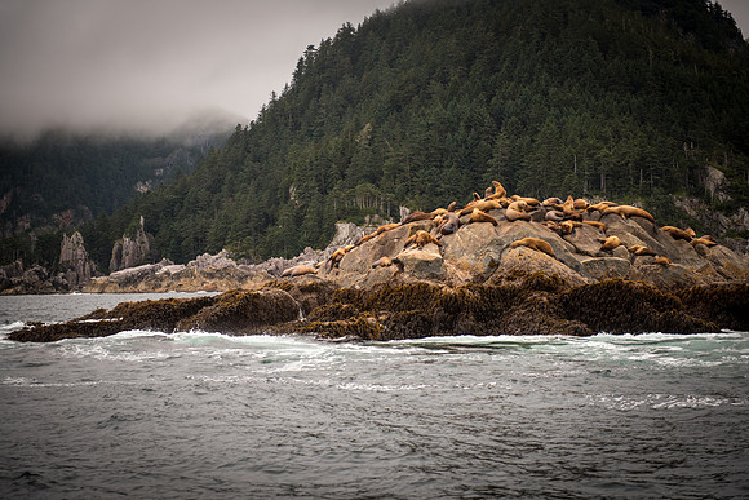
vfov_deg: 17.9
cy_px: 251
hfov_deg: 26.6
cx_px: 388
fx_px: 1584
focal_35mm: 76
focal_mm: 70
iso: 100
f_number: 2.8
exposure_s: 1/800
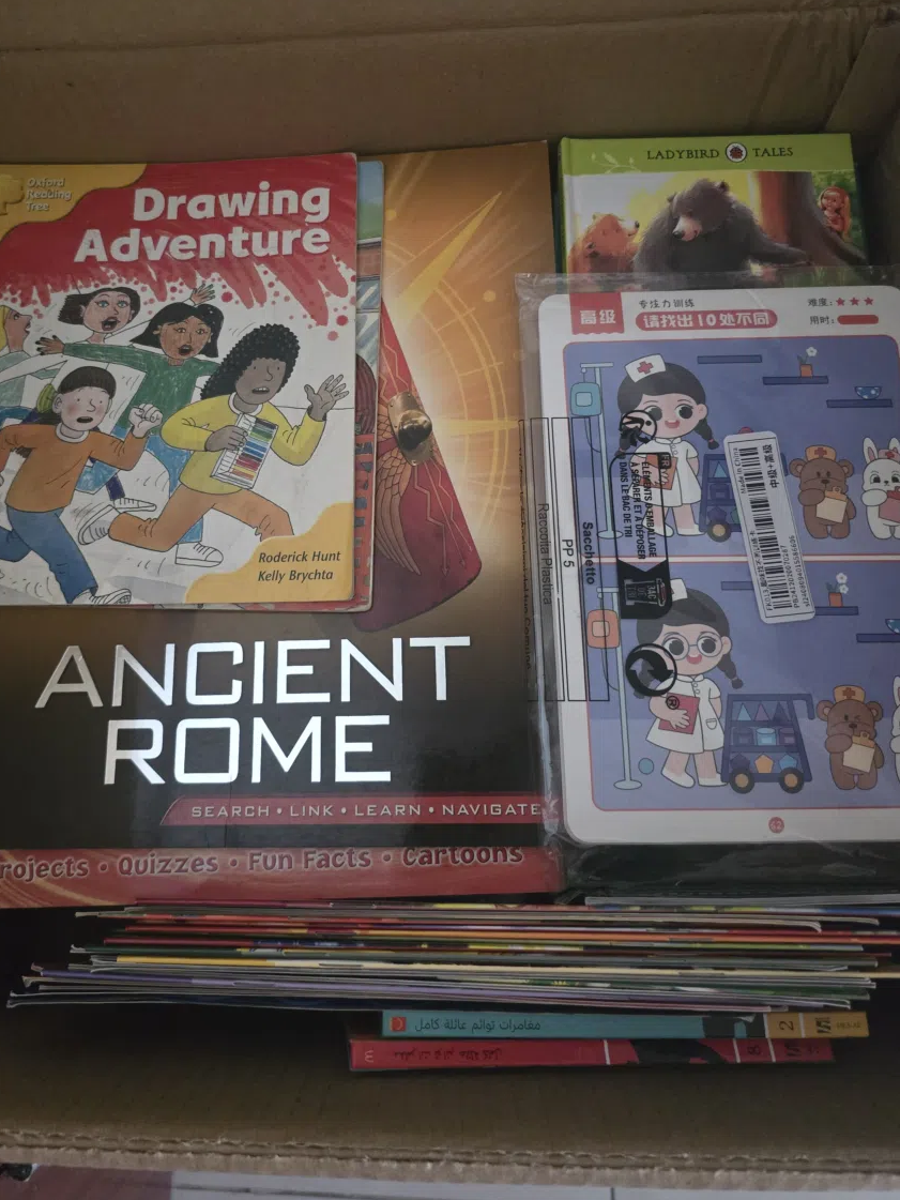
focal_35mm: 28
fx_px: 970
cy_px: 493
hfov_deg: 49.6
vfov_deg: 63.0
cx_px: 382
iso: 2500
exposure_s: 1/100
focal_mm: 6.3
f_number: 1.7
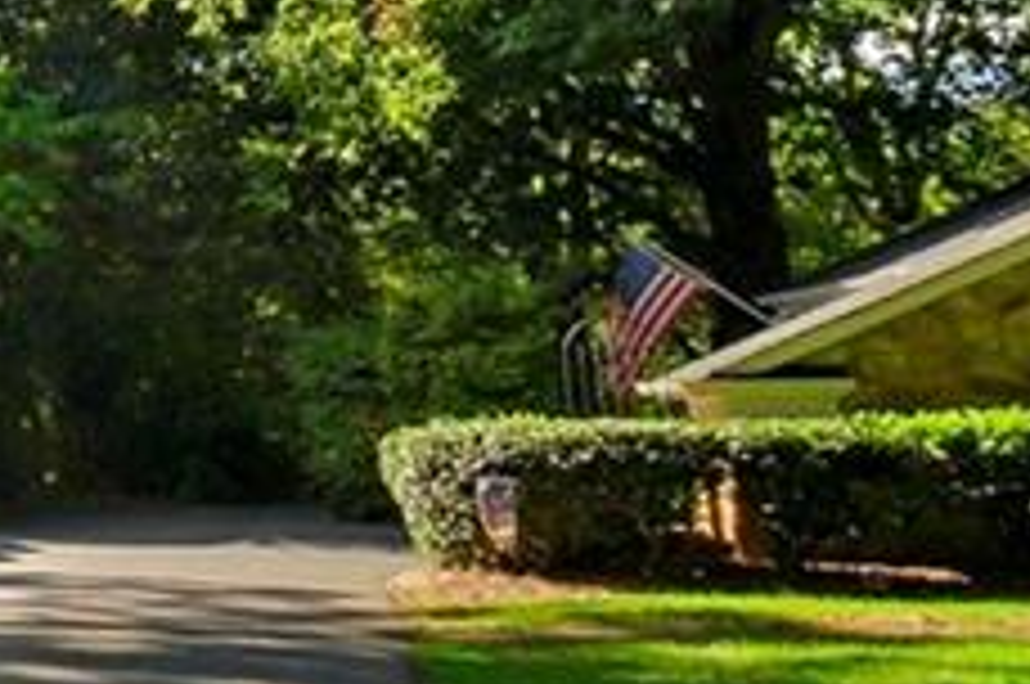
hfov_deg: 18.6
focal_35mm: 67
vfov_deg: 20.1
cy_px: 160
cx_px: -1052
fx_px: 1914
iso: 250
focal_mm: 10
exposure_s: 1/100
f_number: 13
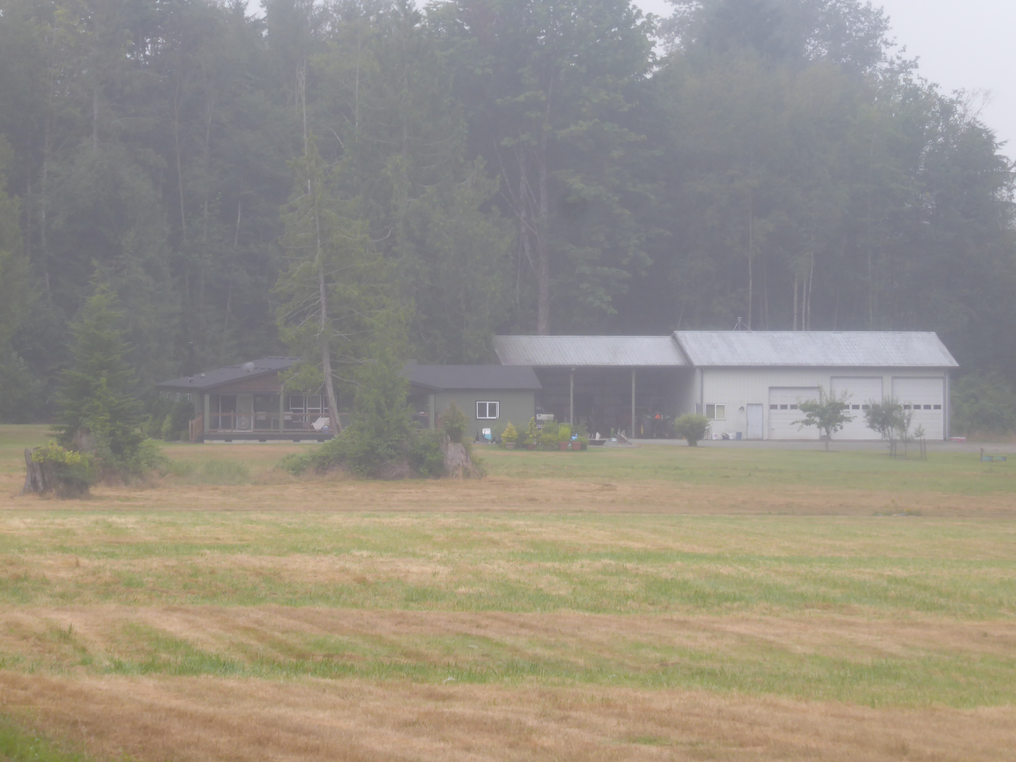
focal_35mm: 333
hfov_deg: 6.0
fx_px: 9774
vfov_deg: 4.5
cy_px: 381
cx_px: 508
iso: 100
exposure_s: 1/80
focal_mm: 53.8
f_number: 5.8
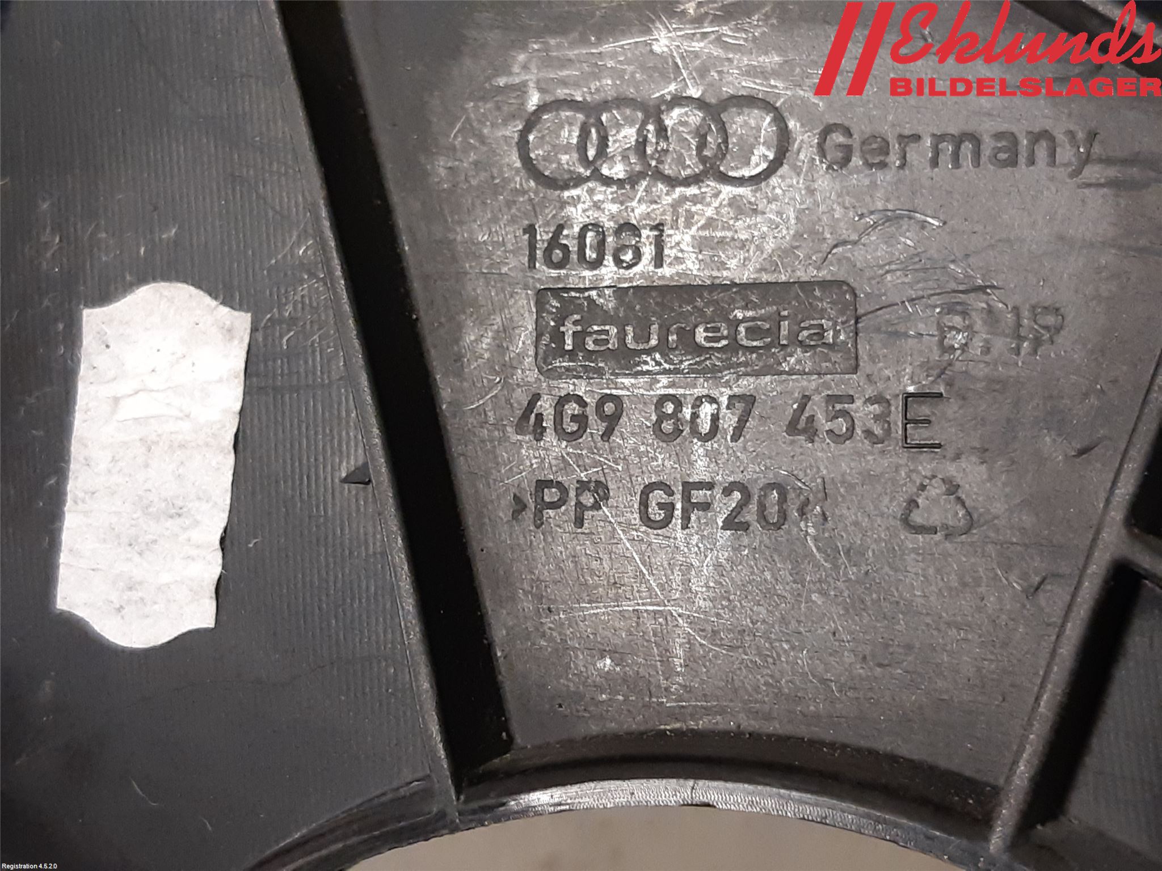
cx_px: 581
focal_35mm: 26
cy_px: 436
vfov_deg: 53.1
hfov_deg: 67.3
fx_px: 873
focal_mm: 3.93
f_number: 1.7
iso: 200
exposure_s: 1/50
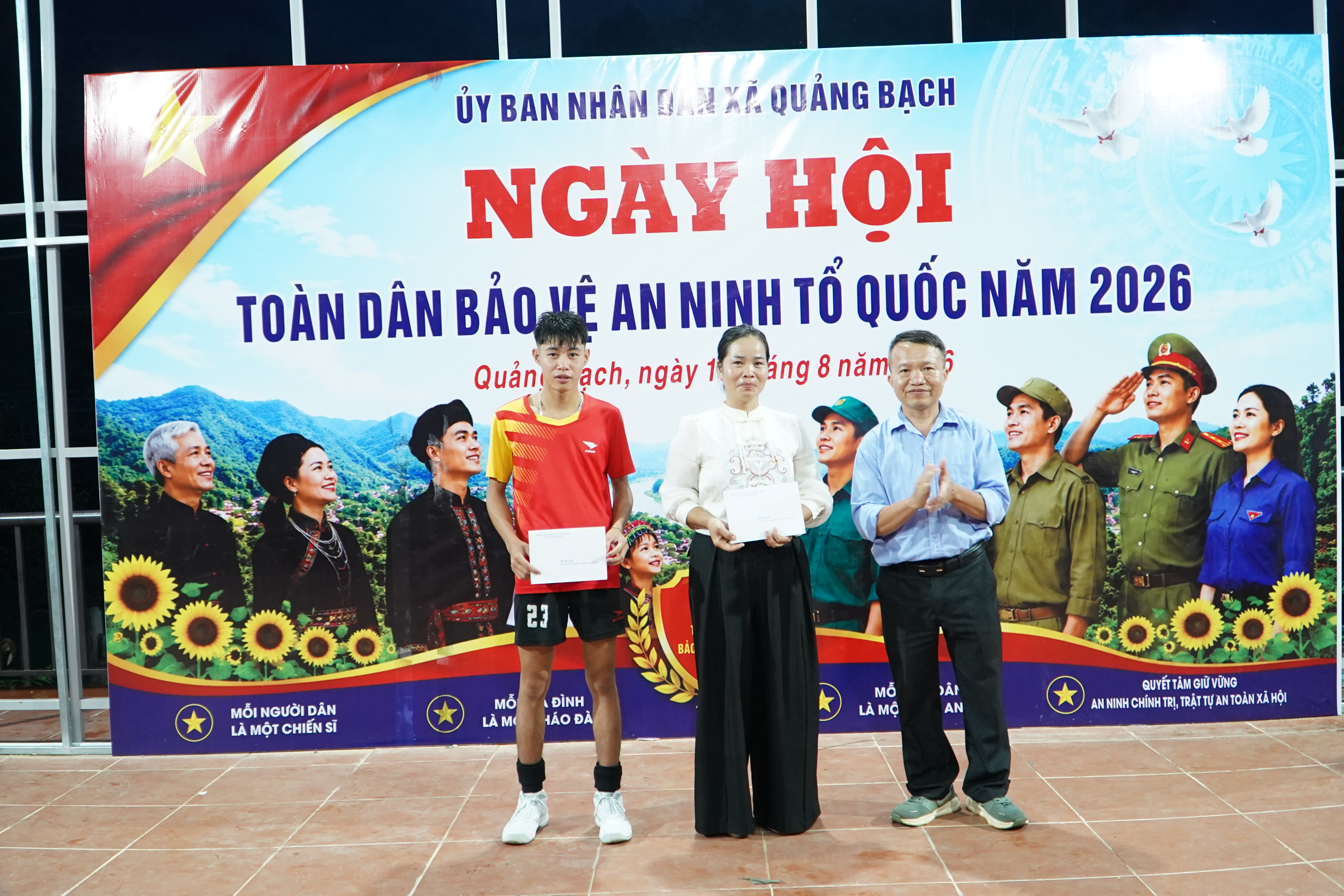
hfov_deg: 60.3
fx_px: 1157
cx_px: 672
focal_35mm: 31
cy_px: 448
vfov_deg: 42.3
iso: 2500
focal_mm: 21
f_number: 4
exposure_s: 1/40
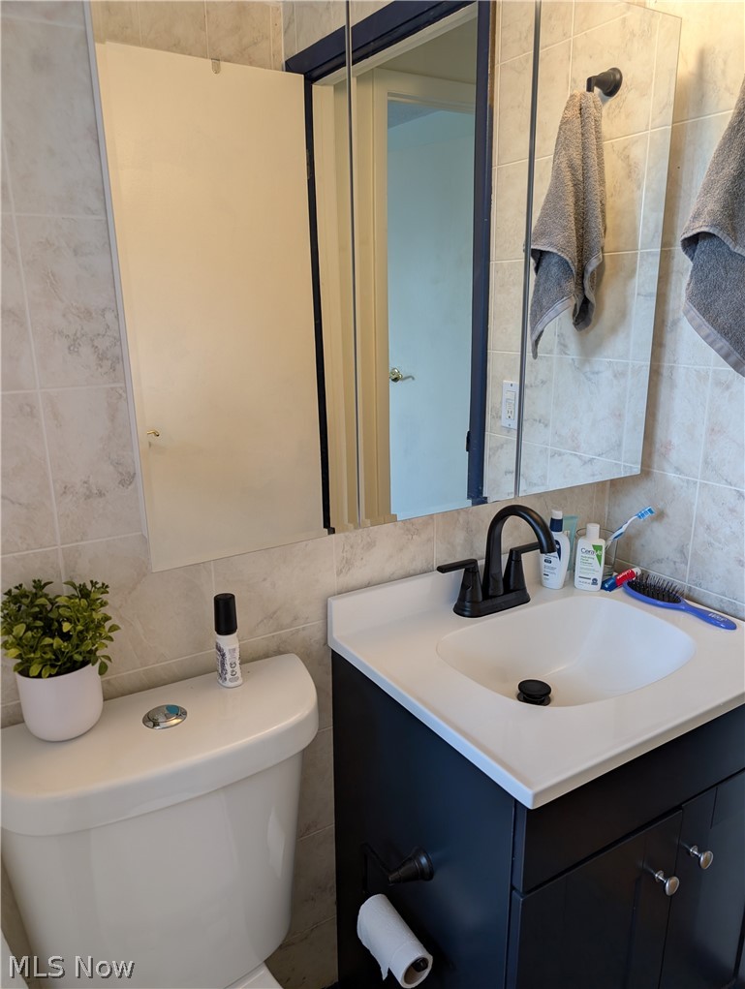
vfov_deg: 71.5
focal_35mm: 24
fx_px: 687
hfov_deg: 56.9
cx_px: 372
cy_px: 494
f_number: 1.68
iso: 54
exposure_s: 1/40
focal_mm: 6.9
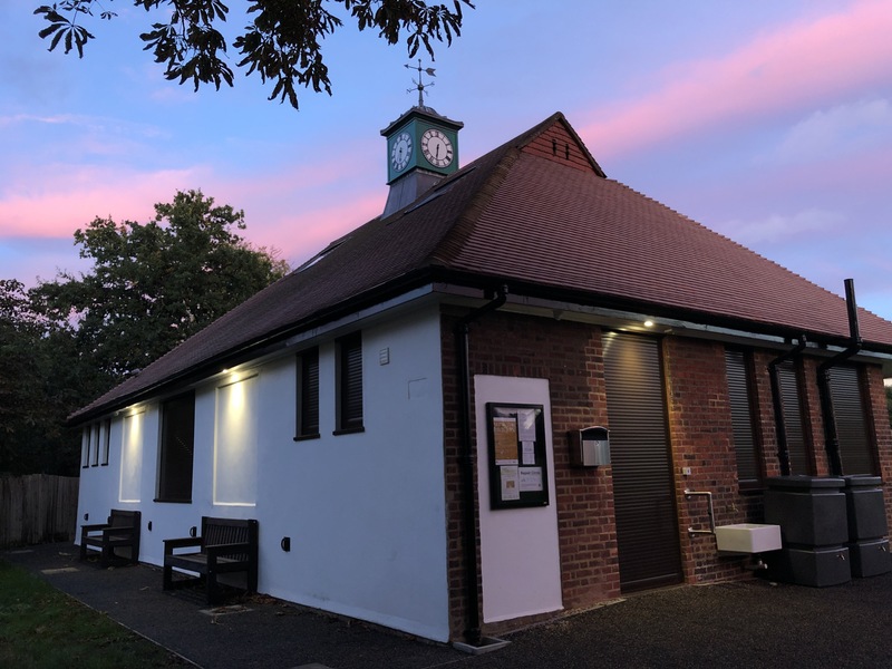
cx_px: 446
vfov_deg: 49.7
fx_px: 722
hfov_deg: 63.4
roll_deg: +2.1
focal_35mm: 28
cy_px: 334
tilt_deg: +11.3
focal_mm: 4
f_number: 1.8
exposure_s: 1/20
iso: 40
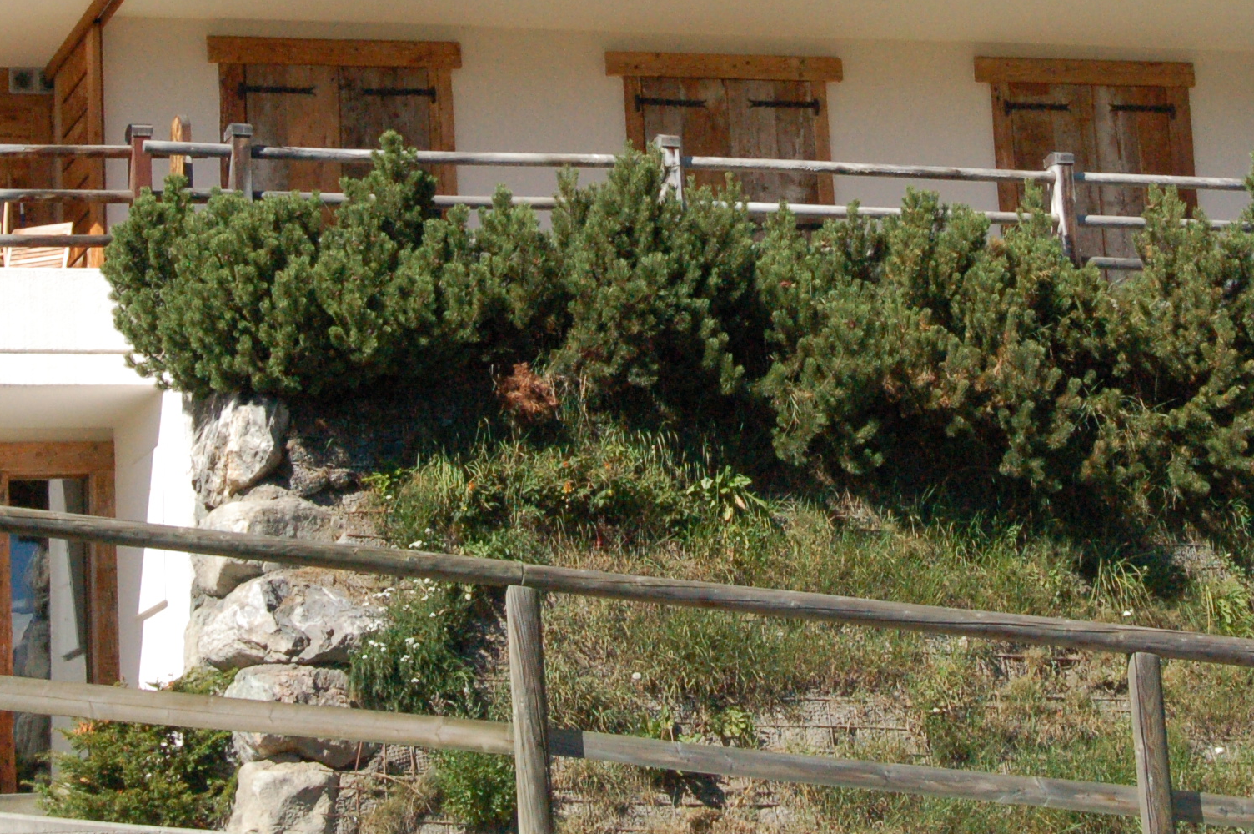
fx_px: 3654
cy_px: 23
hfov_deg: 19.5
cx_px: 642
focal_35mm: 105
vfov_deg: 12.9
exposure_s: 1/800
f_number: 14
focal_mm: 35
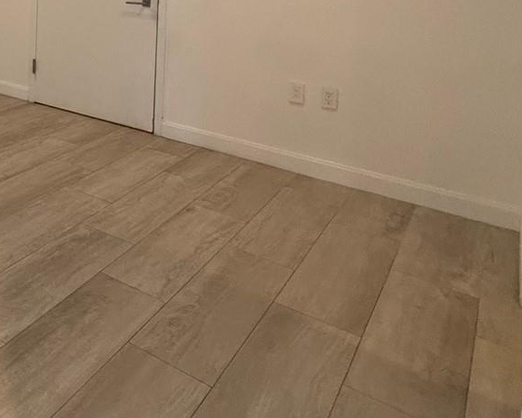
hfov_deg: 33.5
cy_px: -54
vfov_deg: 33.5
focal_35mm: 38
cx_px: -171
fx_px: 587
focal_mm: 2.22
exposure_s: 1/120
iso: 250
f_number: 2.2
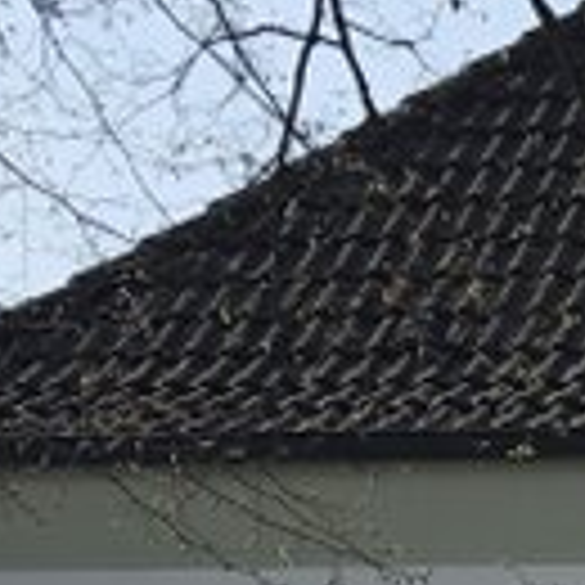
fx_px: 4034
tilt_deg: +10.5
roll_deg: -0.2
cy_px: 1262
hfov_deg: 7.8
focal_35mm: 211
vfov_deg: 7.8
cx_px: 1269
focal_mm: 3.99
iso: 20
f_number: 1.8
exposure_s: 1/2000
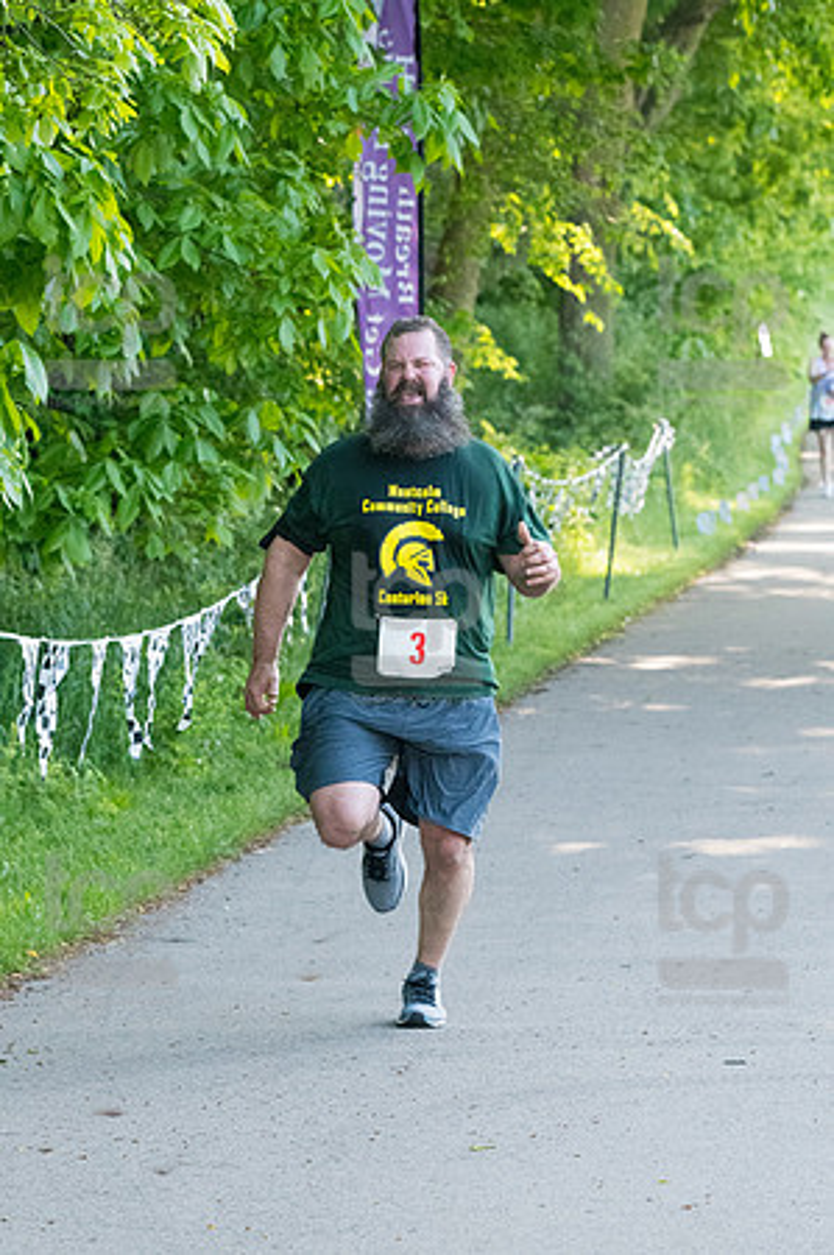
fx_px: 6060
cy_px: 628
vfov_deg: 11.8
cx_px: 417
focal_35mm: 174
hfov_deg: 7.9
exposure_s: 1/1600
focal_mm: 116
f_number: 5.6
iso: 4000
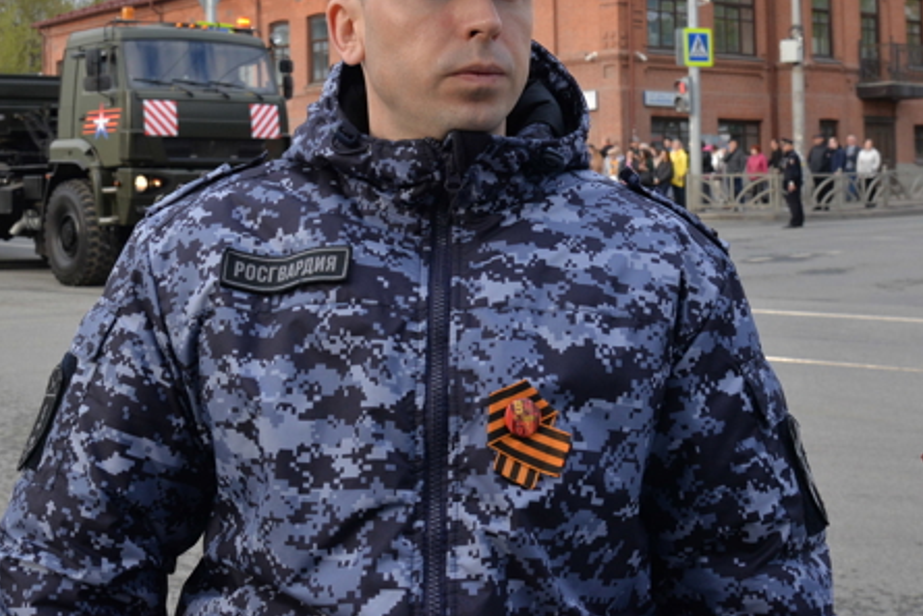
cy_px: 114
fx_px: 1641
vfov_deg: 21.0
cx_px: 325
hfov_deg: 31.2
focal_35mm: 64
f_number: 10
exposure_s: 1/320
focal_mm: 38
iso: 640
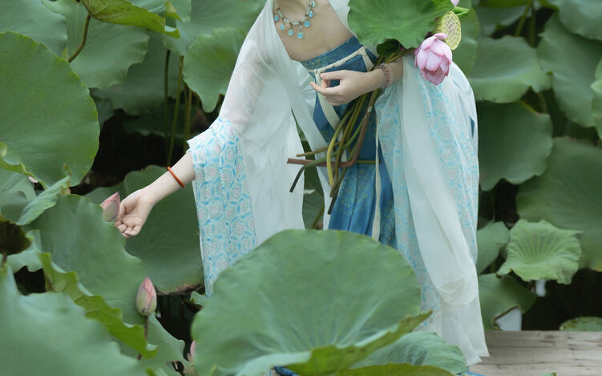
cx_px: 436
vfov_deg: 7.7
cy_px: 120
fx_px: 2805
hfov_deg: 12.2
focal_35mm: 171
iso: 100
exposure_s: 1/500
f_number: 2.8
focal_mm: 105
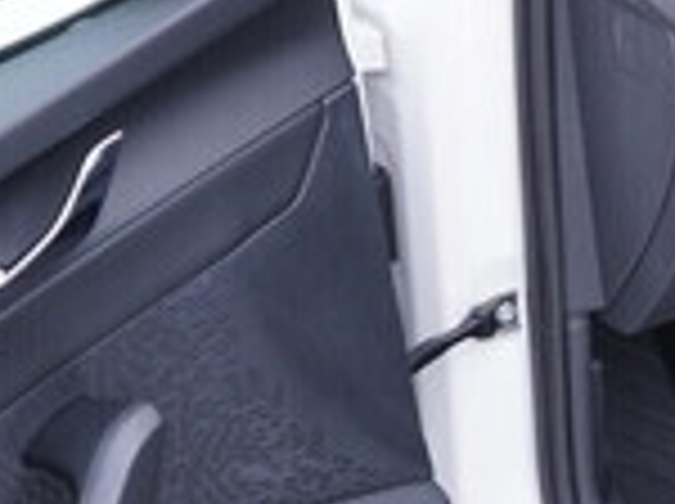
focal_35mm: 127
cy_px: 214
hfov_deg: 14.1
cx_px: 1143
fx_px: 2472
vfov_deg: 11.6
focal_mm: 24
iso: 200
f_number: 2.8
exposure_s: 1/40
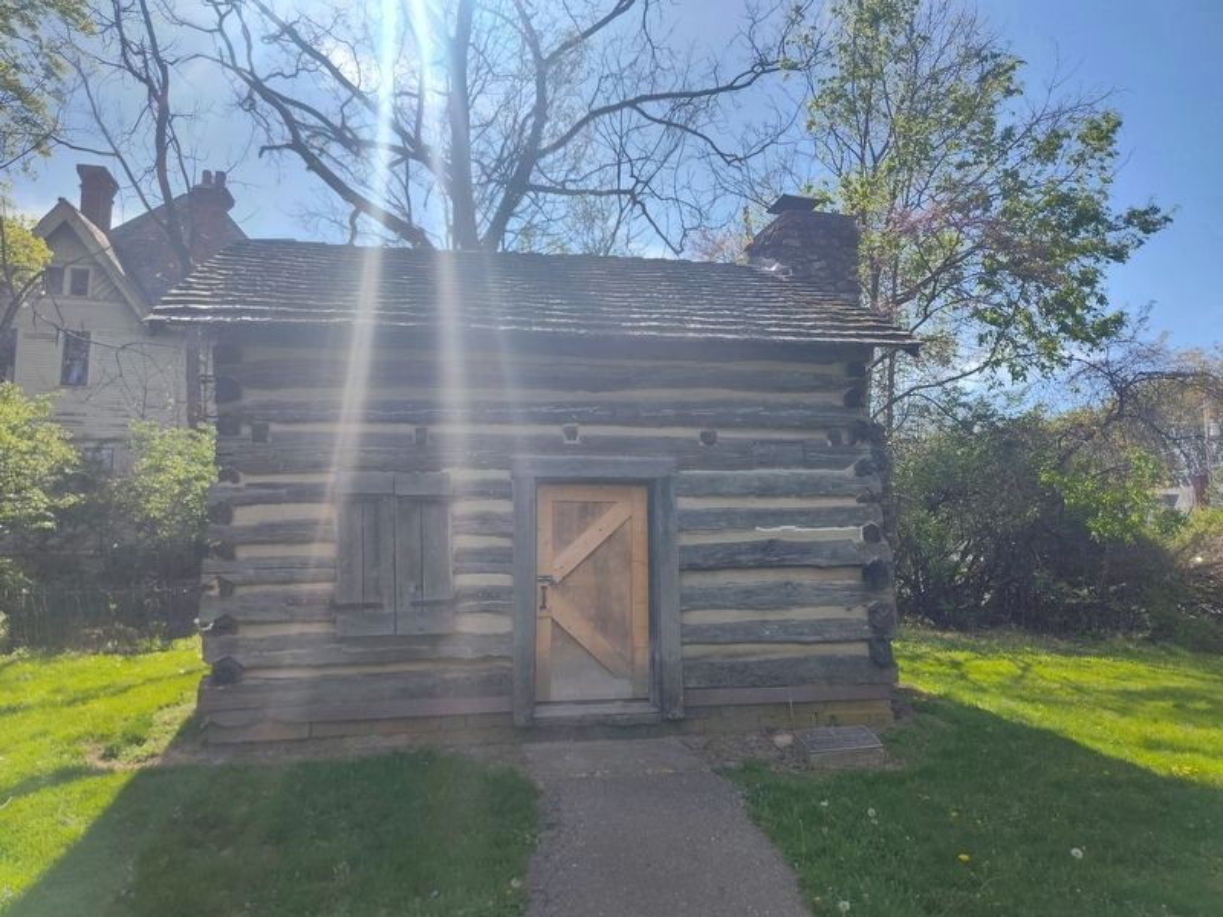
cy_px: 458
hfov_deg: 73.9
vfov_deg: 58.9
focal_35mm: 23
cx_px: 612
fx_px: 813
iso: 100
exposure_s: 1/1442
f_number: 1.8
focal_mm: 5.56
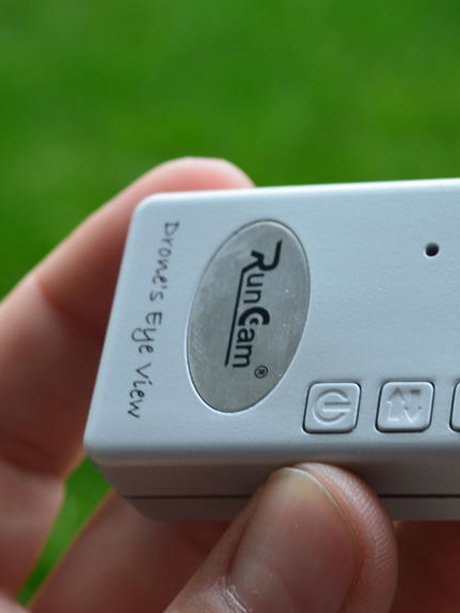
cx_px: 475
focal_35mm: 114
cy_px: 291
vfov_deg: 17.3
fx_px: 2016
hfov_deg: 12.8
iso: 400
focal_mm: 45
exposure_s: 1/30
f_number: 9
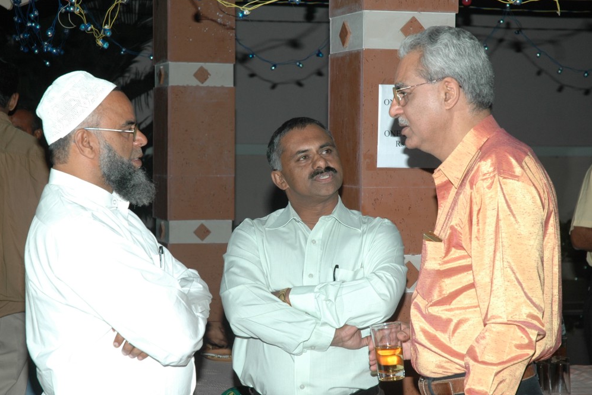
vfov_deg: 15.0
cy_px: 197
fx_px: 1496
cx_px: 298
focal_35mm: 91
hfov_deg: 22.4
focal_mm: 60
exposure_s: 1/125
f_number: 7.1
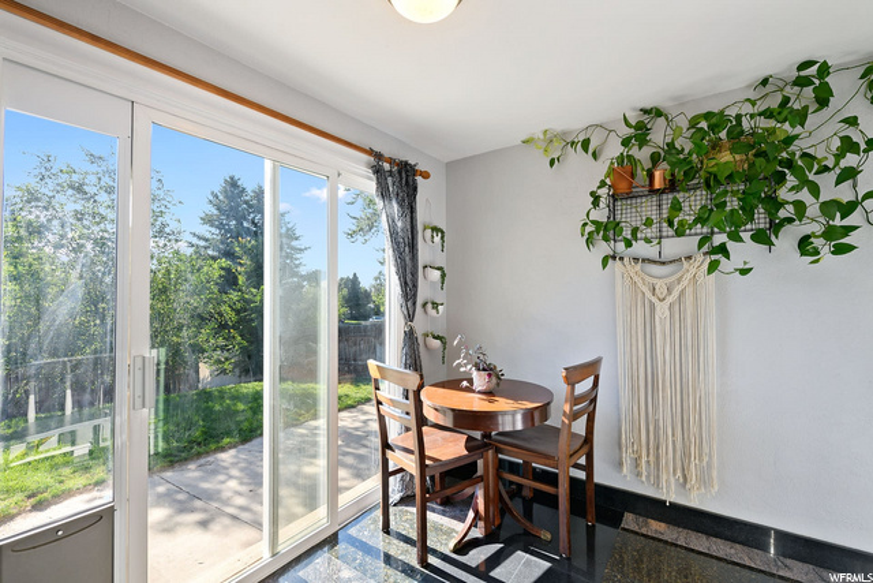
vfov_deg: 73.8
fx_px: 388
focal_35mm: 16
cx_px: 436
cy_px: 292
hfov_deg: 96.7
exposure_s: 1/20
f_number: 9
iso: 200
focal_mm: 16
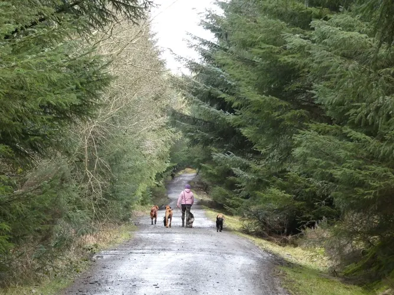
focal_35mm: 185
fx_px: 2105
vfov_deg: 8.0
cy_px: 148
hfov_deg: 10.7
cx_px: 197
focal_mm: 33.2
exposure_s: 1/80
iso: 320
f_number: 5.6
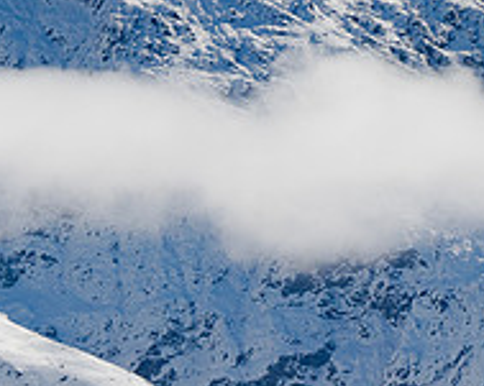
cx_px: 156
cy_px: 354
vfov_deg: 1.8
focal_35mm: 842
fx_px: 12055
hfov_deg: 2.3
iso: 200
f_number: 5.6
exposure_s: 1/5000
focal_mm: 191
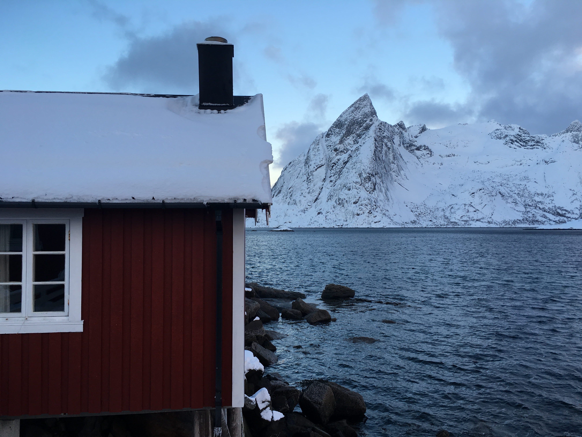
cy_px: 218
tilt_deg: +2.5
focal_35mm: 29
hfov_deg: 61.7
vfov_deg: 48.2
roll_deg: -0.2
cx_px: 291
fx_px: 488
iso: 25
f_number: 2.2
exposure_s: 1/111
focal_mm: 4.15
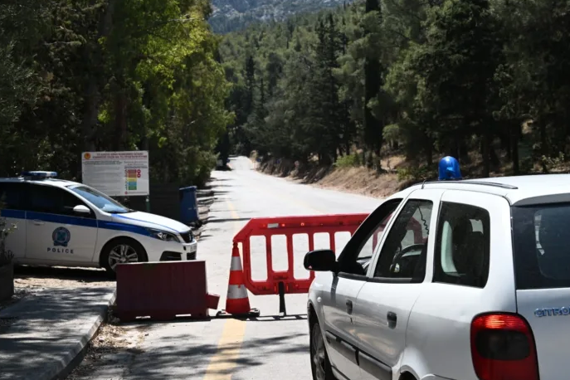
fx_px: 1172
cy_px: 190
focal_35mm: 74
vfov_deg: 18.4
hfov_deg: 27.3
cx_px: 283
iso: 200
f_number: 9
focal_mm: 73
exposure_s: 1/400
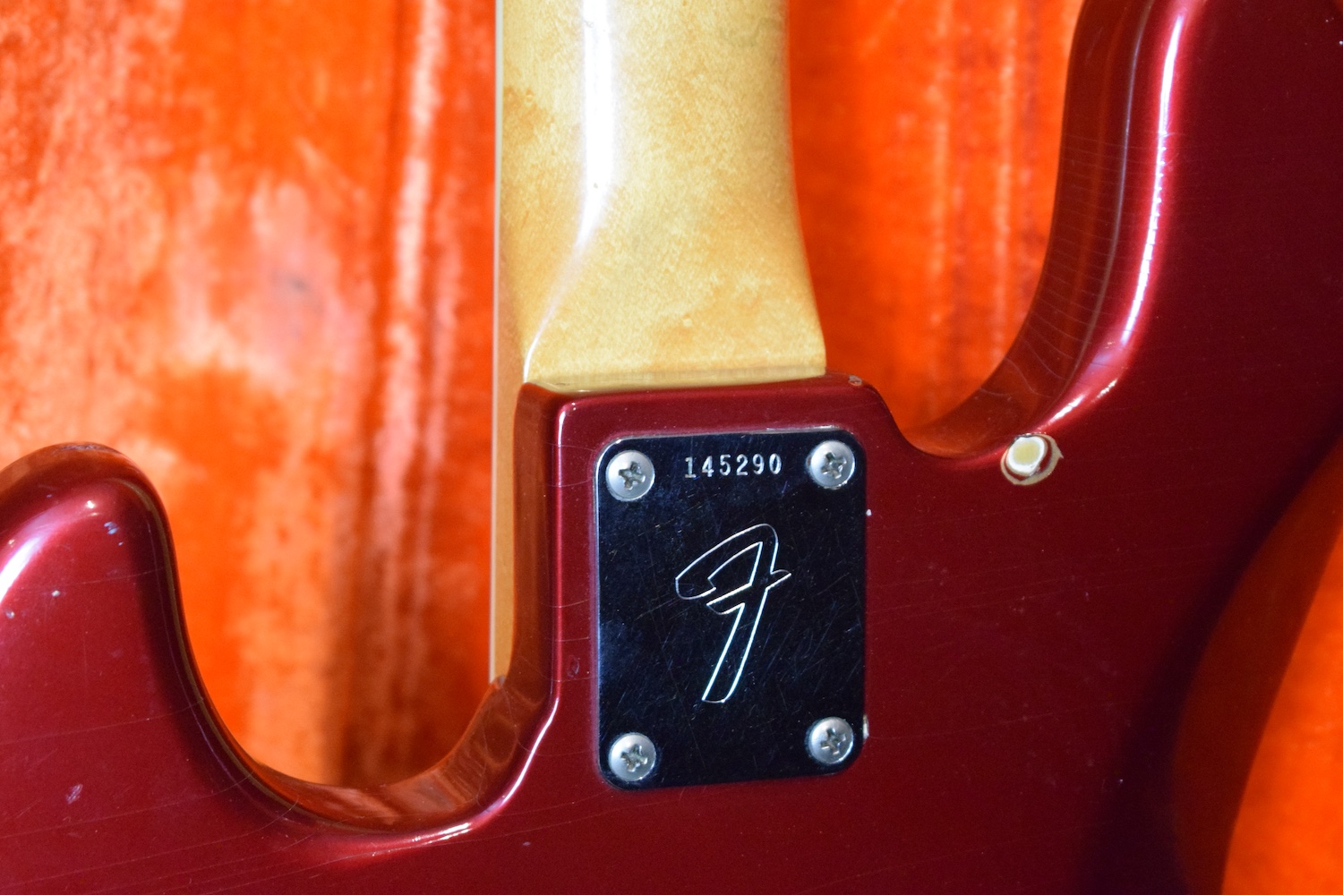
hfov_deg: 24.6
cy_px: 448
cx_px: 672
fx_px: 3077
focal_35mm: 82
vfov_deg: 16.6
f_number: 5.6
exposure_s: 1/60
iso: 5000
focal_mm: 55
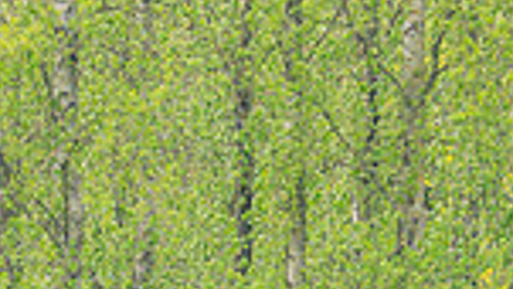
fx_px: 35088
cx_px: -368
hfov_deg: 0.8
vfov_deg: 0.5
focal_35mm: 2579
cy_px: 430
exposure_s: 1/1000
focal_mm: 400
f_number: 4.5
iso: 400
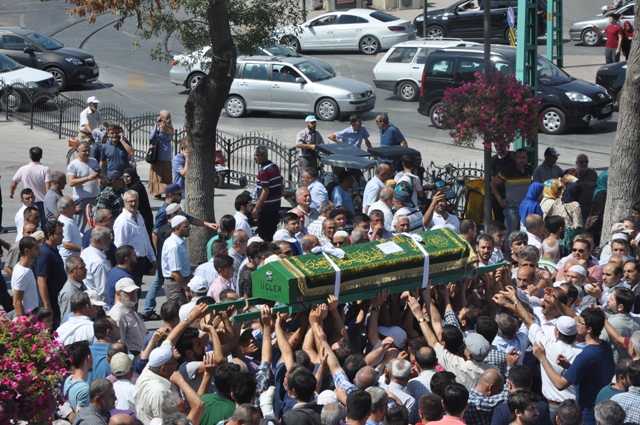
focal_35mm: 105
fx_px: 1864
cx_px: 320
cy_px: 212
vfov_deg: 13.0
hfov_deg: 19.5
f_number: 7.1
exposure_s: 1/800
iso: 200
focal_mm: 70
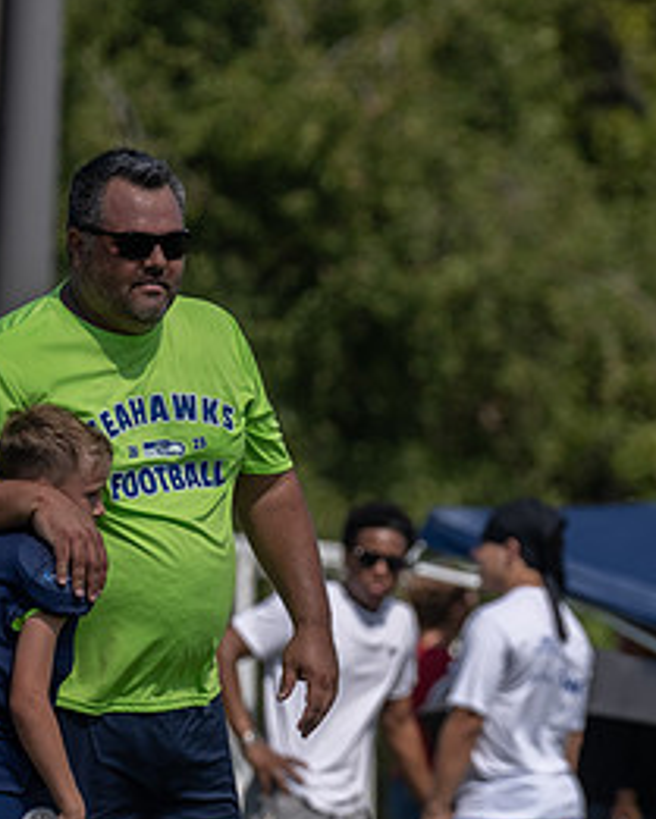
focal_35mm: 704
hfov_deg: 2.2
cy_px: 562
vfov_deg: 2.7
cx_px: 258
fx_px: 17075
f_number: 4
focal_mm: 200
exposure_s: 1/1600
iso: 100
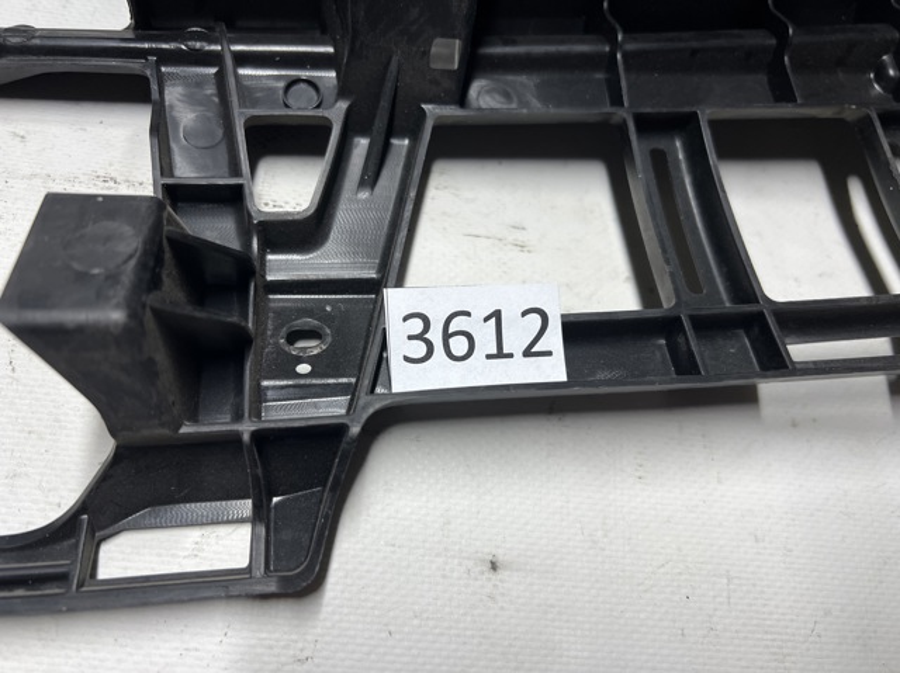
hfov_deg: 67.3
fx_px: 675
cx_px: 450
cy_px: 336
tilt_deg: -66.9
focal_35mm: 26
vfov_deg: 53.0
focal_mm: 5.7
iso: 100
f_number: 1.5
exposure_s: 1/100
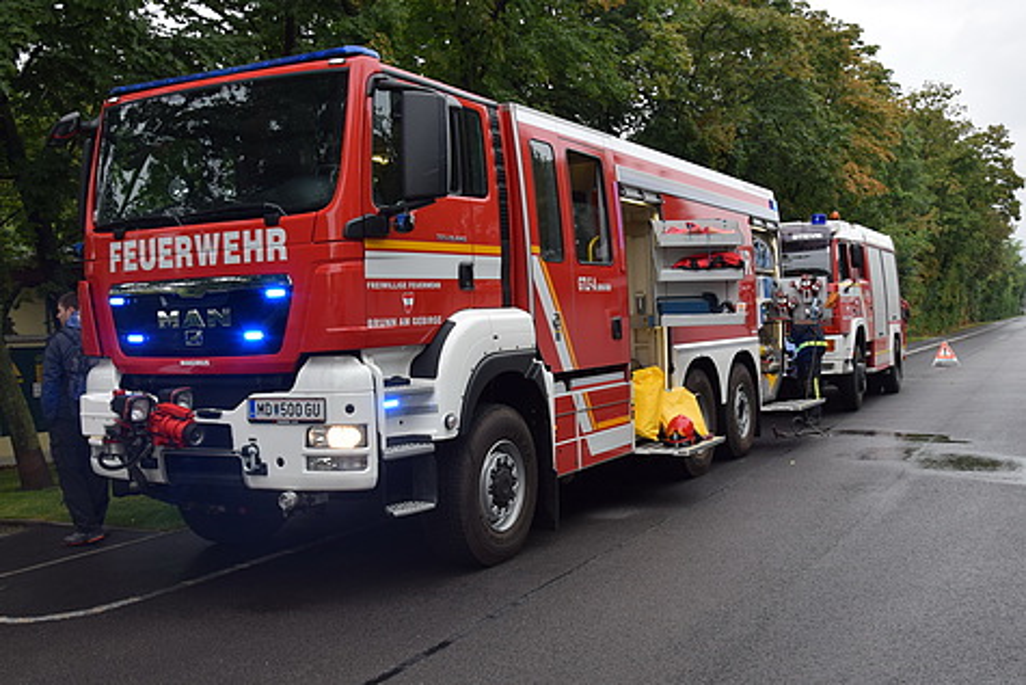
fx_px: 898
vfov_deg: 41.7
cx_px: 513
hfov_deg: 59.5
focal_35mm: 32
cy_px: 342
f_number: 6.3
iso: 400
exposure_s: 1/160
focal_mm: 21
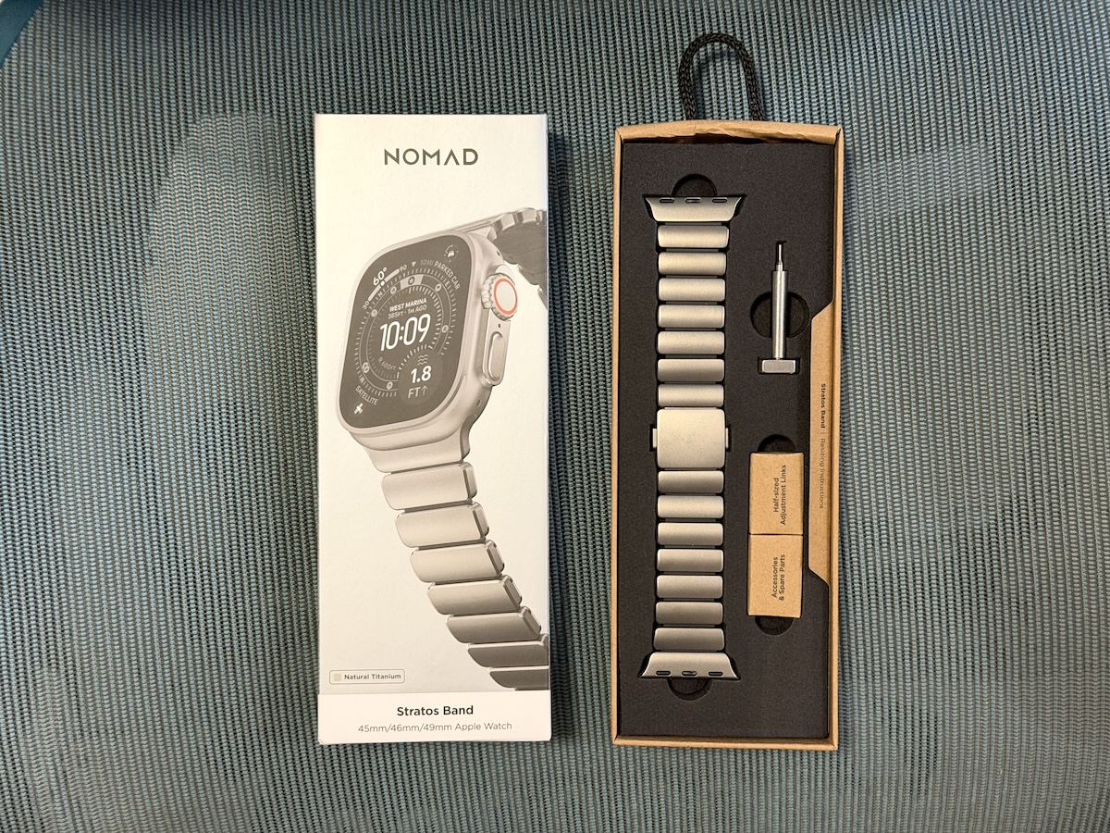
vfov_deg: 30.3
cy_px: 416
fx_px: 1539
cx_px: 555
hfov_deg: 39.7
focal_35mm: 48
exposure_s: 1/33
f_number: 1.78
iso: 250
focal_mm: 6.76
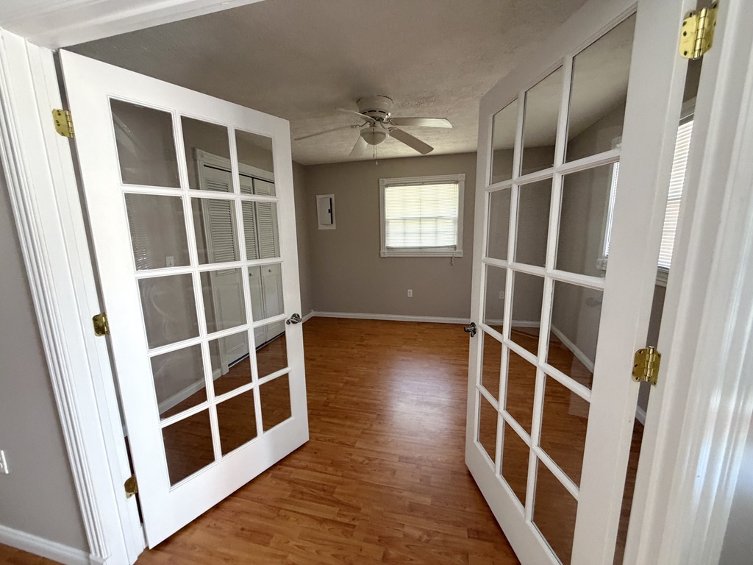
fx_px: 305
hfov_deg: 102.1
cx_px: 376
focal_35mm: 14
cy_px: 282
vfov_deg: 85.7
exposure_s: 1/74
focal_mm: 2.22
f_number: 2.2
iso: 320
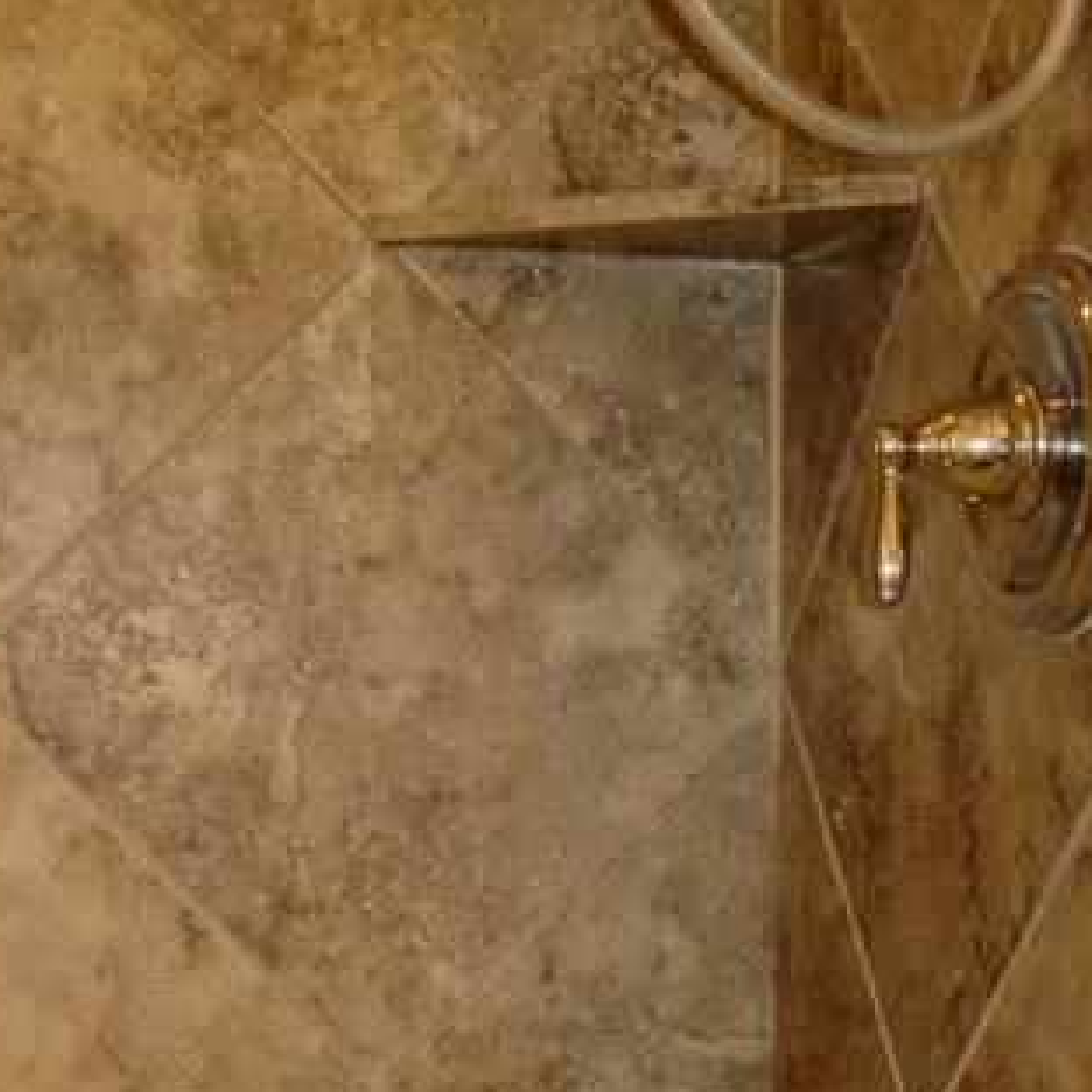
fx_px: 2463
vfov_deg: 25.0
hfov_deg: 25.0
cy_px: 662
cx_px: 455
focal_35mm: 69
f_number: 3.9
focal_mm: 6.66
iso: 400
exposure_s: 1/30
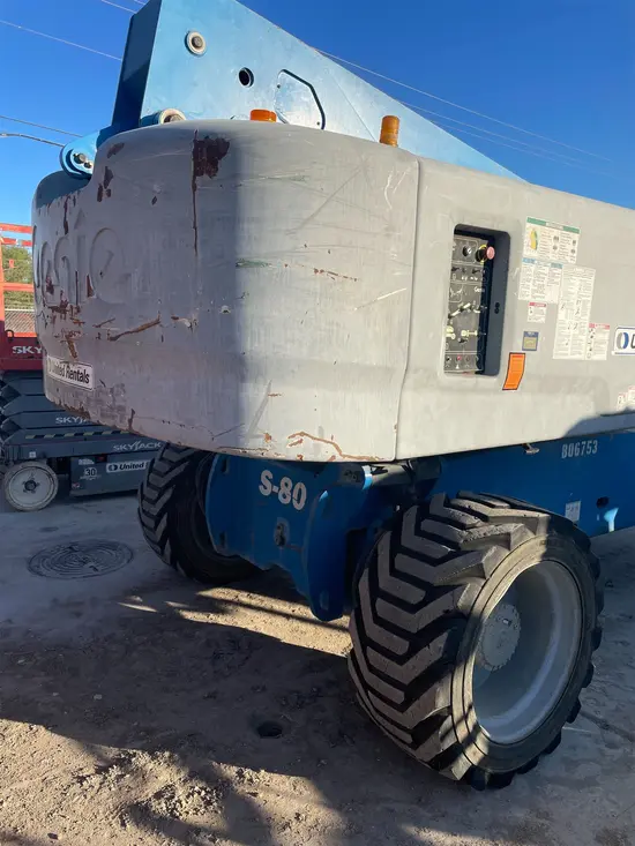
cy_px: 423
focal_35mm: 26
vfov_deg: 67.3
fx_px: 636
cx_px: 318
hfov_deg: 53.1
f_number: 1.6
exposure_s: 1/4000
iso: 50
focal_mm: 4.2
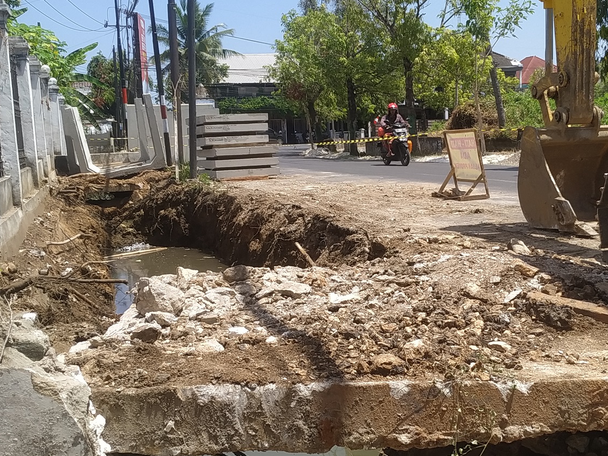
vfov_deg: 46.8
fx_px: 527
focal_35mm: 30
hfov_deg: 59.7
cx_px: 351
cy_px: 241
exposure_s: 1/1682
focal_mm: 3.94
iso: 100
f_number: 1.9
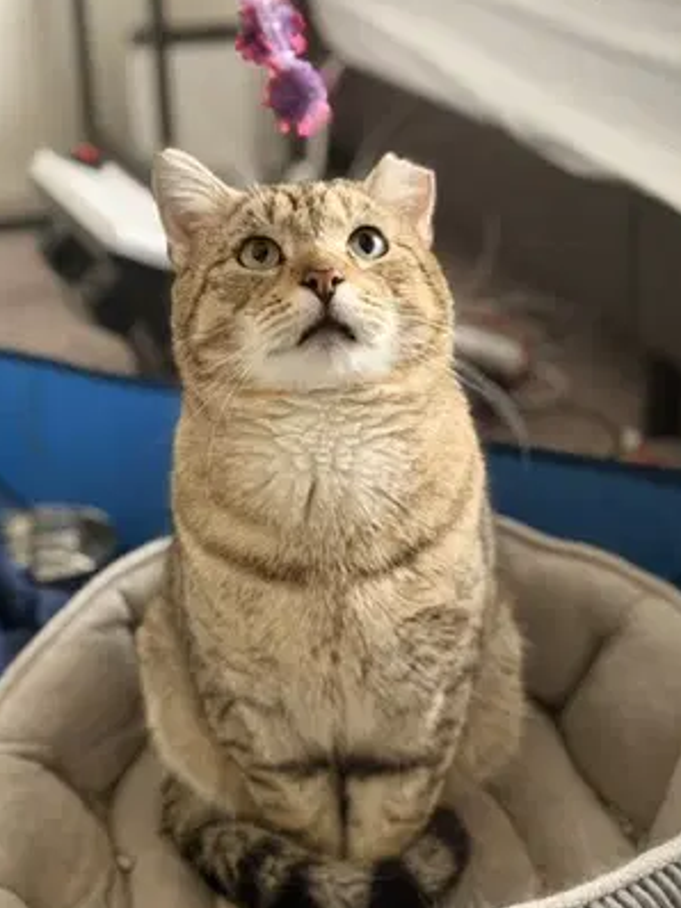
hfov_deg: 25.2
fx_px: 1521
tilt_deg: -21.7
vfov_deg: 33.2
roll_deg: +1.5
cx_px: 336
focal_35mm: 58
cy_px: 416
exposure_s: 1/30
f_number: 1.78
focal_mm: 6.76
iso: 640
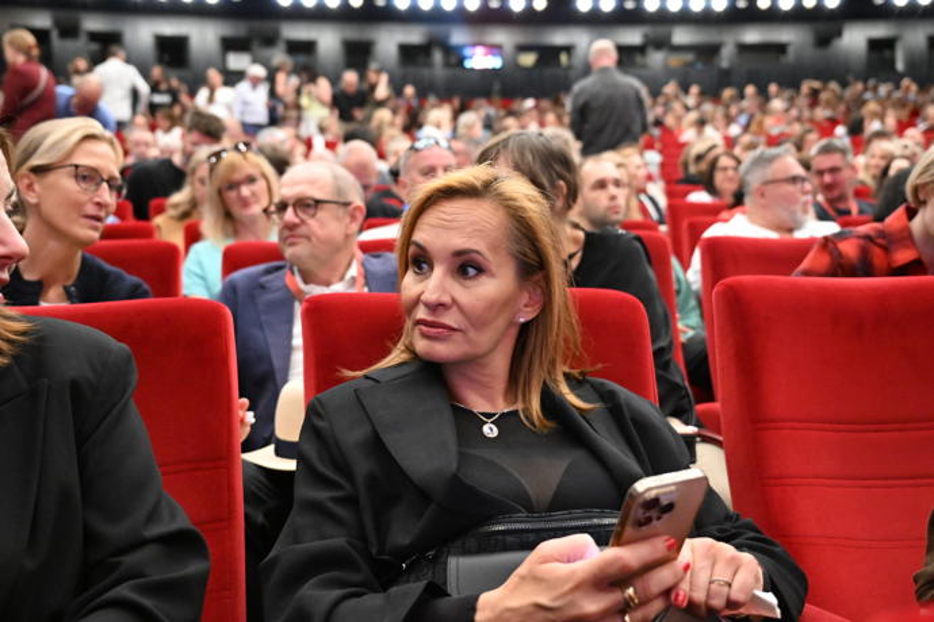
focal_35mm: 39
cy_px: 311
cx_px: 467
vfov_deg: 34.2
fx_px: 1012
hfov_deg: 49.6
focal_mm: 26
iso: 5000
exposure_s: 1/80
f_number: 2.8
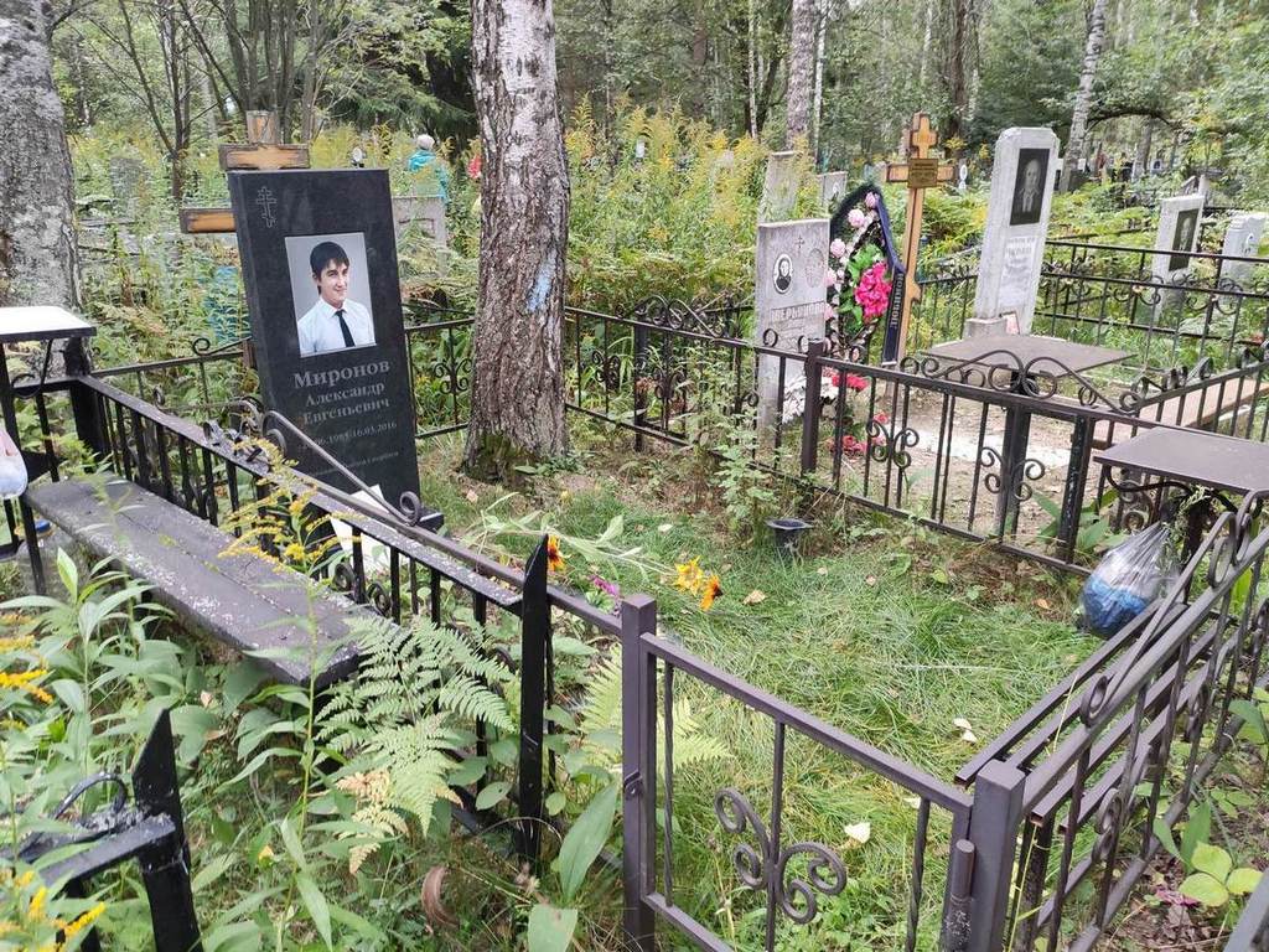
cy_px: 476
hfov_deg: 67.3
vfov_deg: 53.1
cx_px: 634
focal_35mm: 26
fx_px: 953
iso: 493
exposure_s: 1/60
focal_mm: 4.77
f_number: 1.75
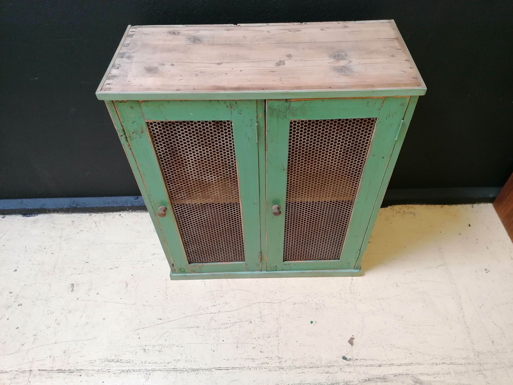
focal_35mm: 27
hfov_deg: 65.3
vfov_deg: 51.4
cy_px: 192
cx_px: 256
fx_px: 400
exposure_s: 1/50
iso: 200
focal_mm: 4.75
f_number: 1.8
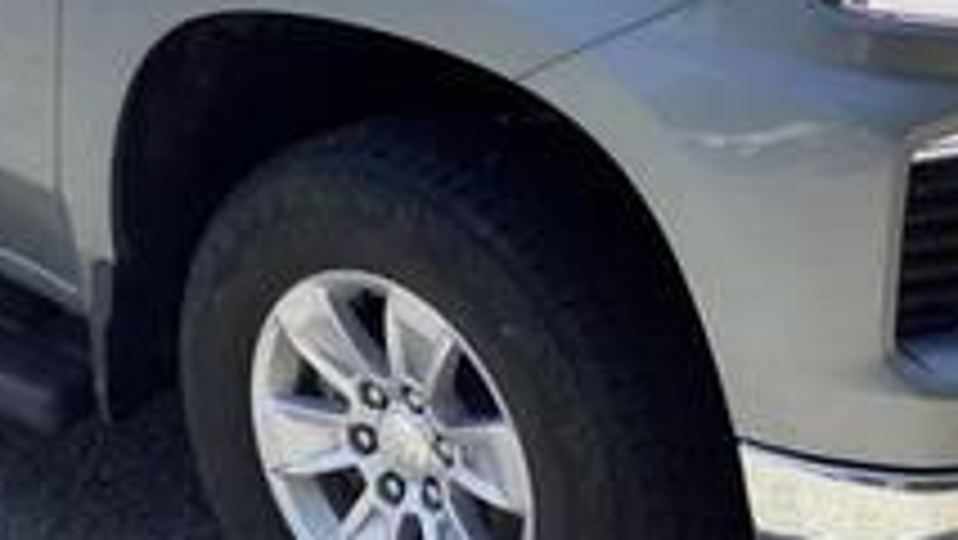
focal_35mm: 80
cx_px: 202
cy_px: -36
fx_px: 2033
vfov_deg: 14.8
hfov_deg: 26.1
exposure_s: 1/554
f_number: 2.4
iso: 25
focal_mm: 3.3
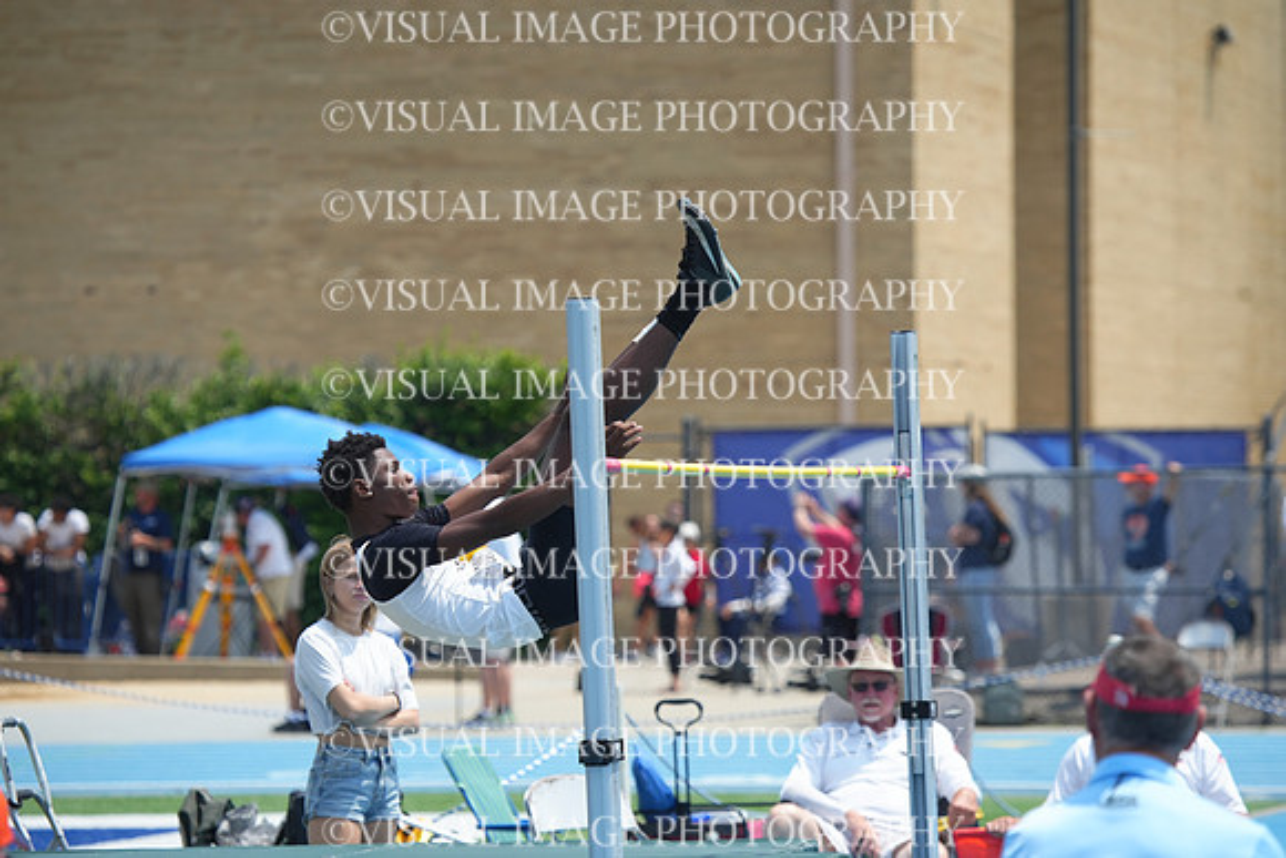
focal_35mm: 235
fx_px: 8396
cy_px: 429
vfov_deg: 5.9
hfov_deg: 8.8
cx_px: 643
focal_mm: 235
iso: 400
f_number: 5.6
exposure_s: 1/1600
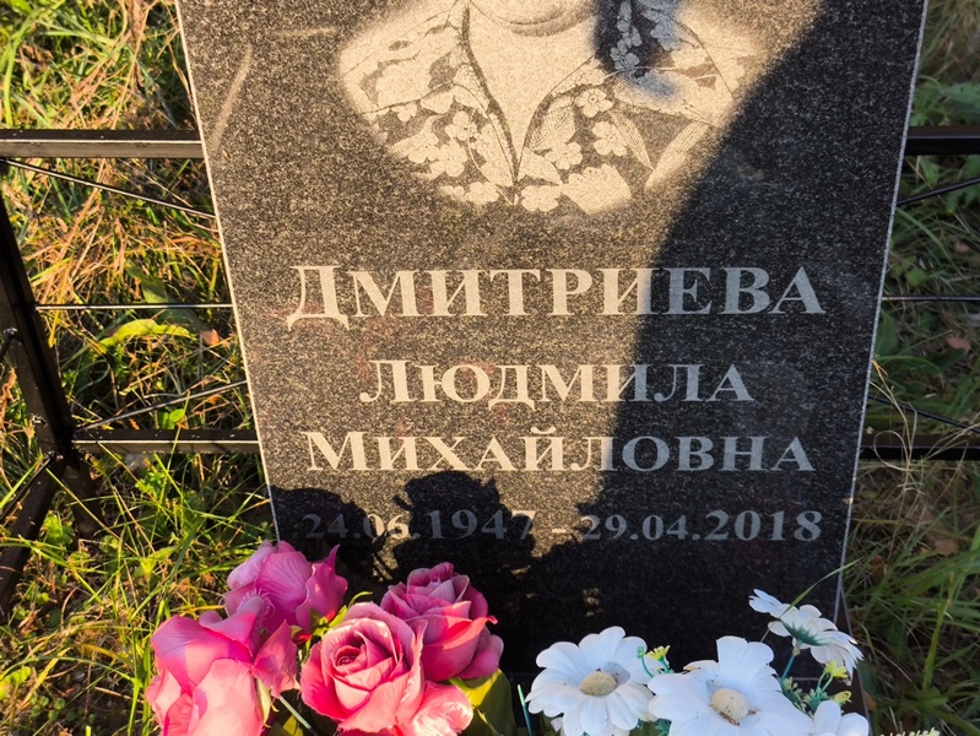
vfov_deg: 29.1
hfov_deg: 38.2
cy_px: 368
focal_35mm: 50
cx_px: 490
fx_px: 1416
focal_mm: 4.71
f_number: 1.7
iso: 50
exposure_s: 1/292
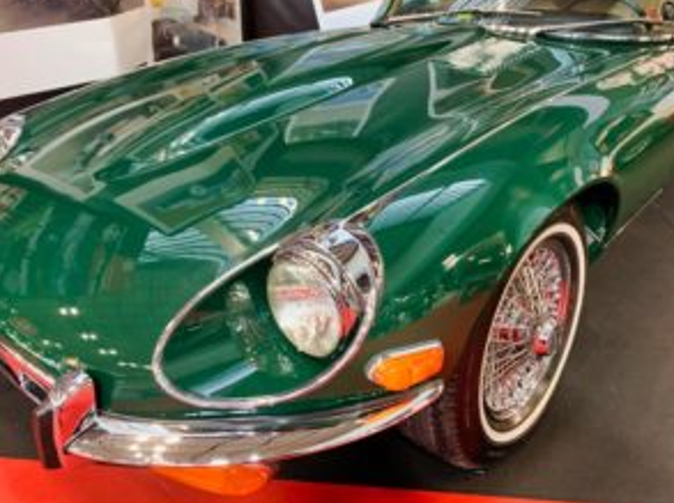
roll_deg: +1.6
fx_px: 622
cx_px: 340
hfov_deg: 56.9
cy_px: 223
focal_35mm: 32
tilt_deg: -22.8
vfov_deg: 44.0
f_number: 1.8
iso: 320
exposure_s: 1/50
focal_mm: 4.25
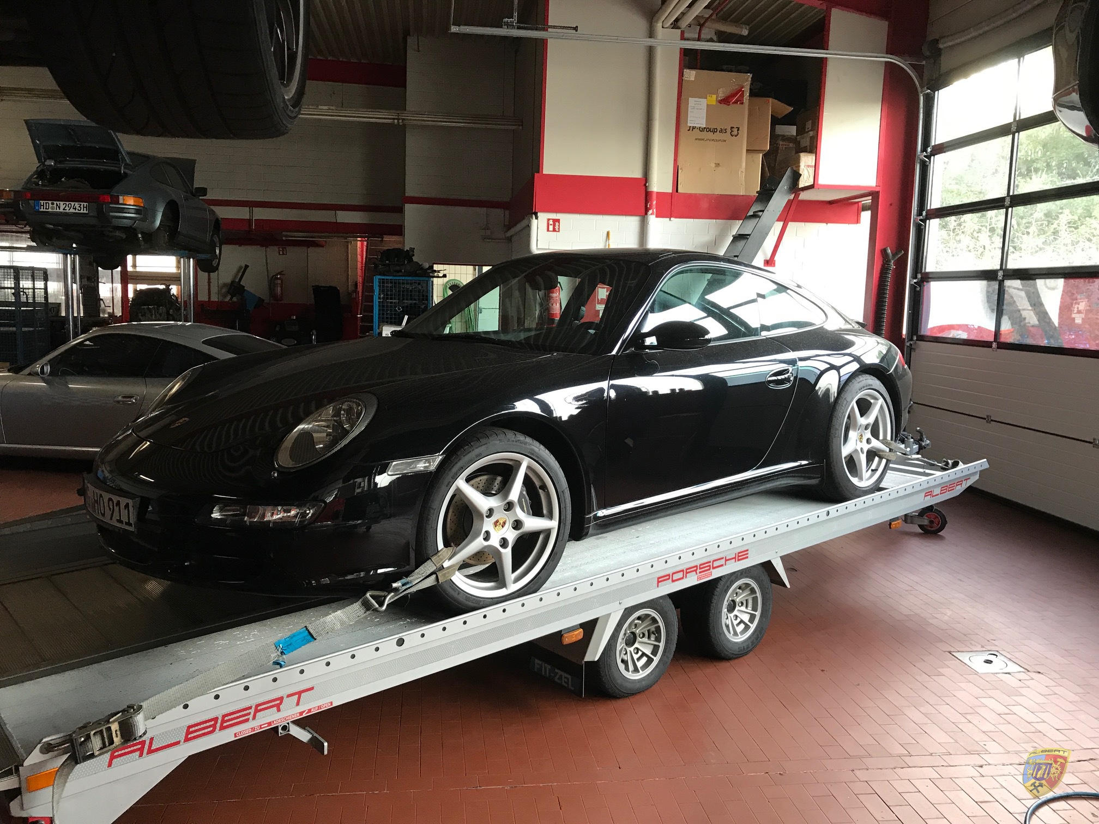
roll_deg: -1.4
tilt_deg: -6.8
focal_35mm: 28
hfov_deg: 63.4
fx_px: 889
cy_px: 412
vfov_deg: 49.7
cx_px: 550
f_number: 1.8
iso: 40
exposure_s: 1/17
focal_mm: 3.99
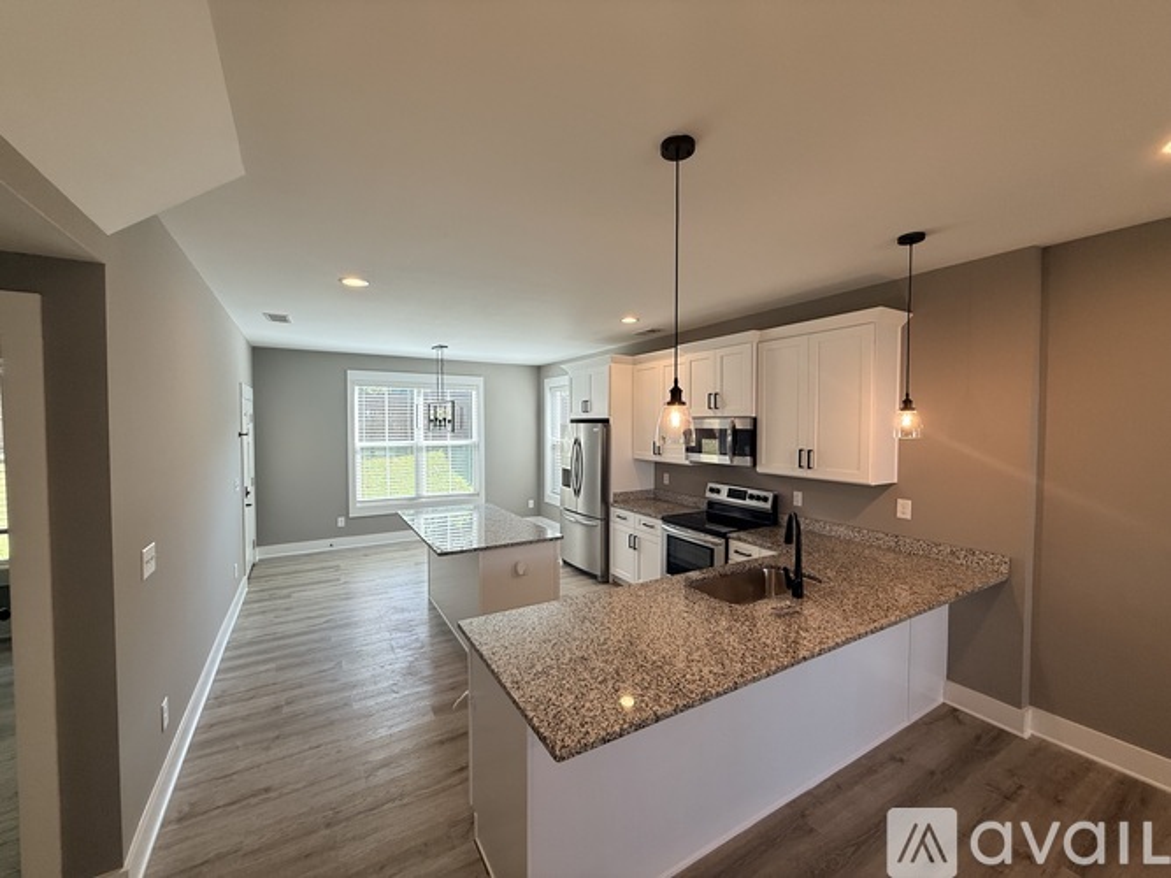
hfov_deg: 102.1
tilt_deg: -1.2
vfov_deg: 85.7
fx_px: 474
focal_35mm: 14
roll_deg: -0.4
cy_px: 439
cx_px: 586
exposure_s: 1/120
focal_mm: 2.22
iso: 80
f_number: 2.2
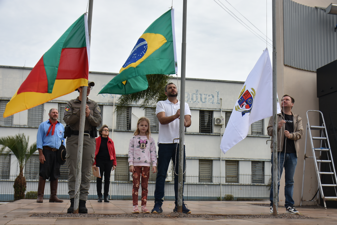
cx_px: 168
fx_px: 422
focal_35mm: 45
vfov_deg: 29.9
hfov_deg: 43.6
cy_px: 112
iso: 100
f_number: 8
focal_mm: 30
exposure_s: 1/250
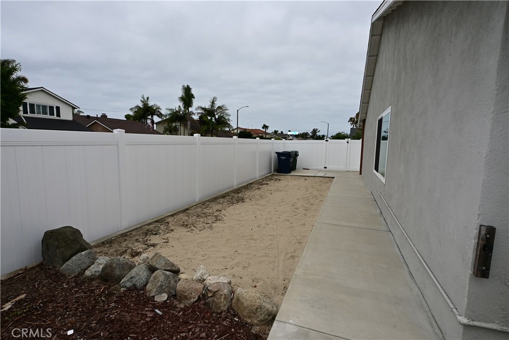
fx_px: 255
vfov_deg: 67.4
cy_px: 170
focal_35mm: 18
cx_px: 254
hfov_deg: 90.0
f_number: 13
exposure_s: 1/200
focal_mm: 12
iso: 100
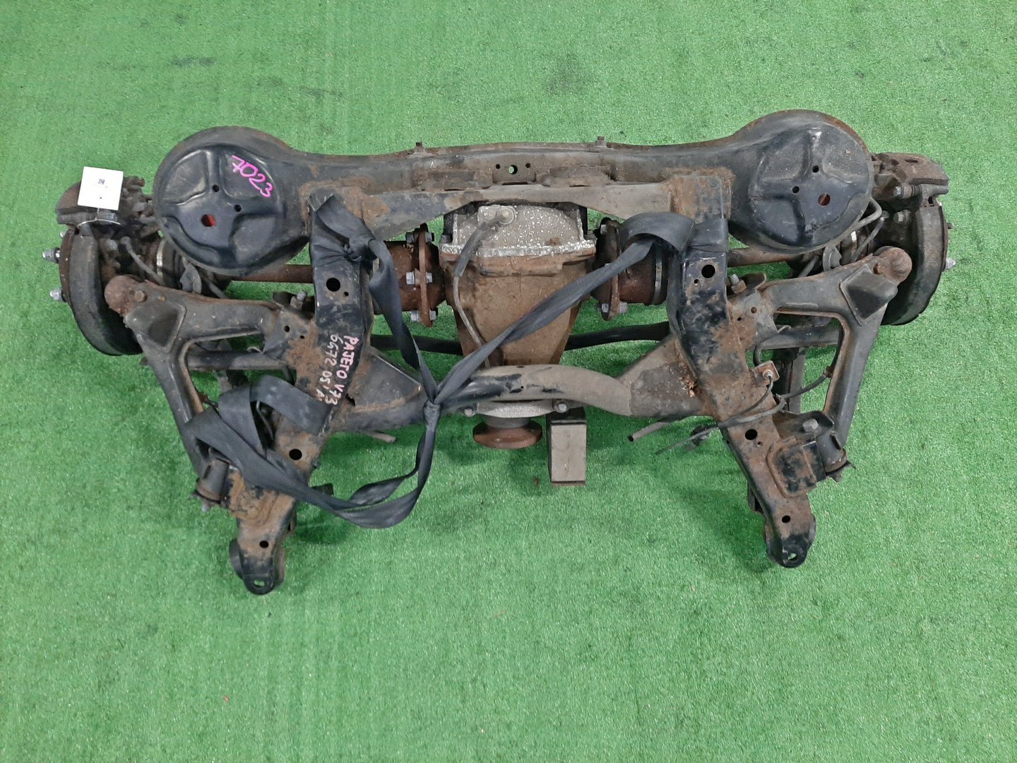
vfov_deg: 53.1
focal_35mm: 26
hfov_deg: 67.3
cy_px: 382
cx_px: 508
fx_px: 764
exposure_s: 1/33
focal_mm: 3.93
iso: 215
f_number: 1.7
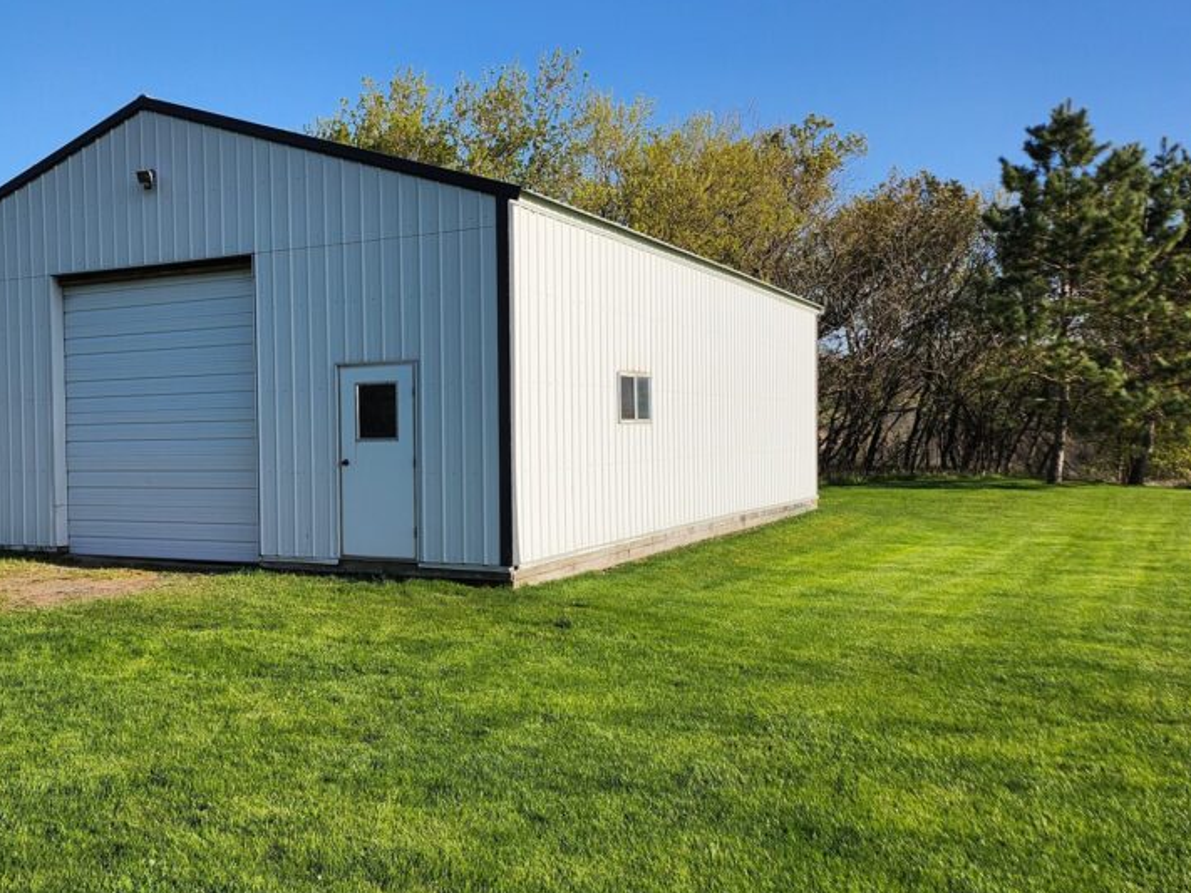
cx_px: 368
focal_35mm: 36
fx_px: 1238
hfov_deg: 50.2
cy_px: 472
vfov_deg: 39.6
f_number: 1.8
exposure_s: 1/3677
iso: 50
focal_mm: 5
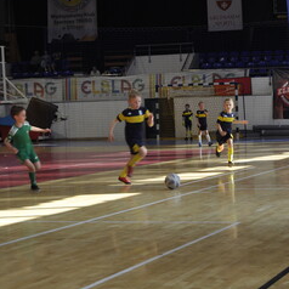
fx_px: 1039
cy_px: 154
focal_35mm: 110
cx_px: 180
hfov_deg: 15.8
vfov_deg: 15.8
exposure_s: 1/100
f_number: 5.3
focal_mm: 48
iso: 400
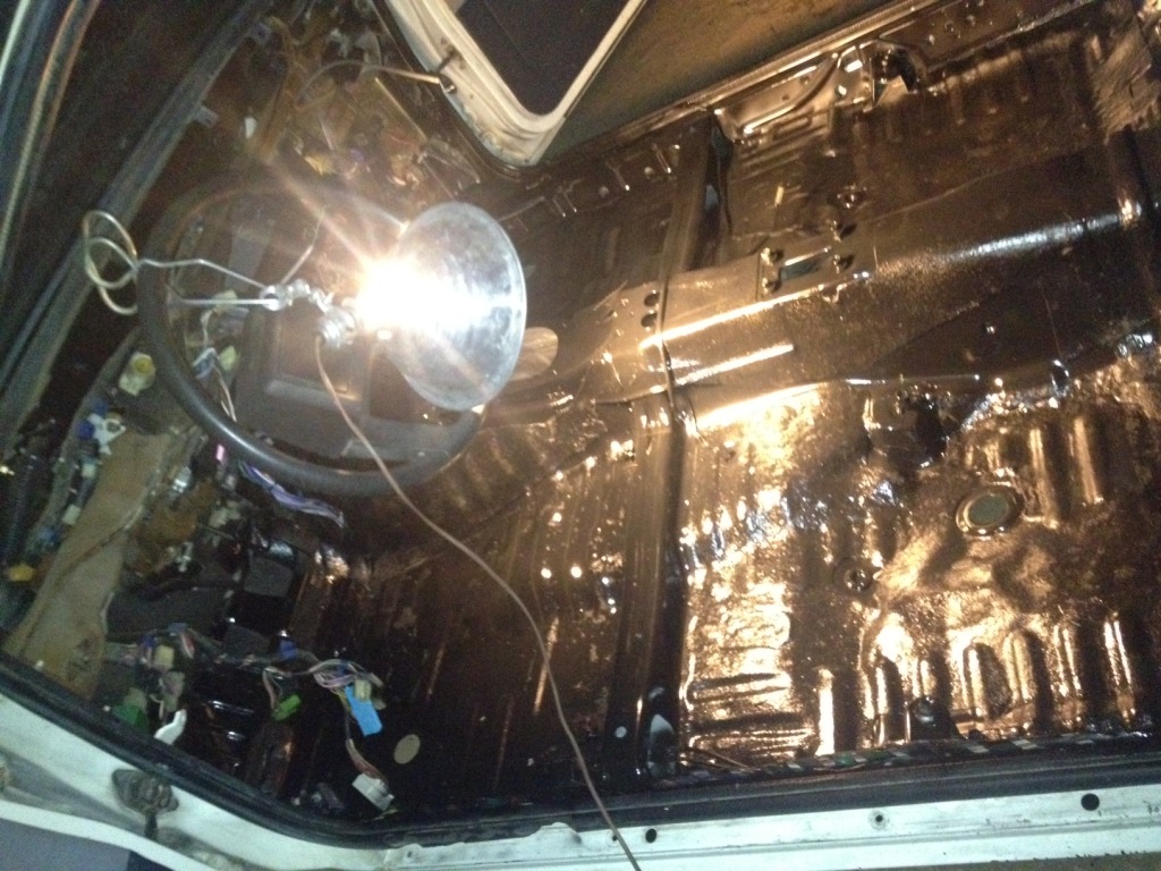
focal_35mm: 35
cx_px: 580
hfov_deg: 52.6
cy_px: 436
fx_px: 1174
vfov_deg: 40.7
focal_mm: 4.3
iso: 800
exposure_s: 1/16
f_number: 2.4
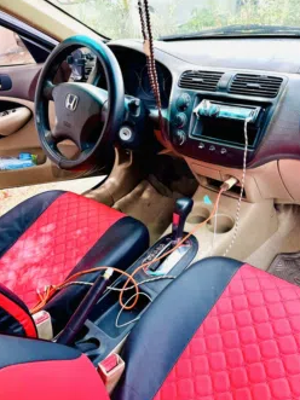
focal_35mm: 29
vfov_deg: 61.5
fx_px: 335
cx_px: 171
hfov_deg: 48.1
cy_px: 179
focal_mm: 6.86
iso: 64
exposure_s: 1/182
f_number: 1.78
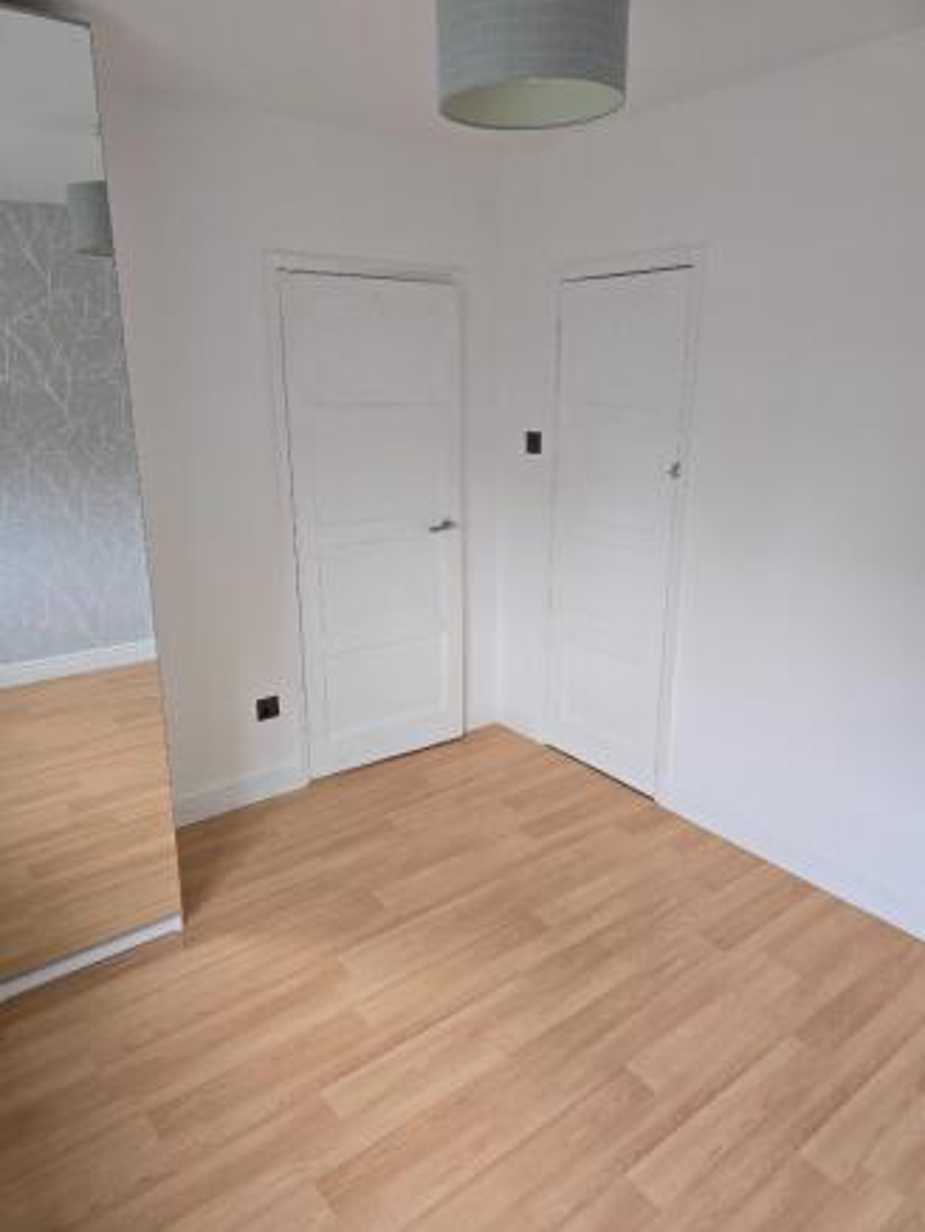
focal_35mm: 23
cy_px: 616
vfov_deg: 73.9
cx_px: 462
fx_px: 819
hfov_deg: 58.9
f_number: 1.7
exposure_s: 1/180
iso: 200
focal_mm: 6.3
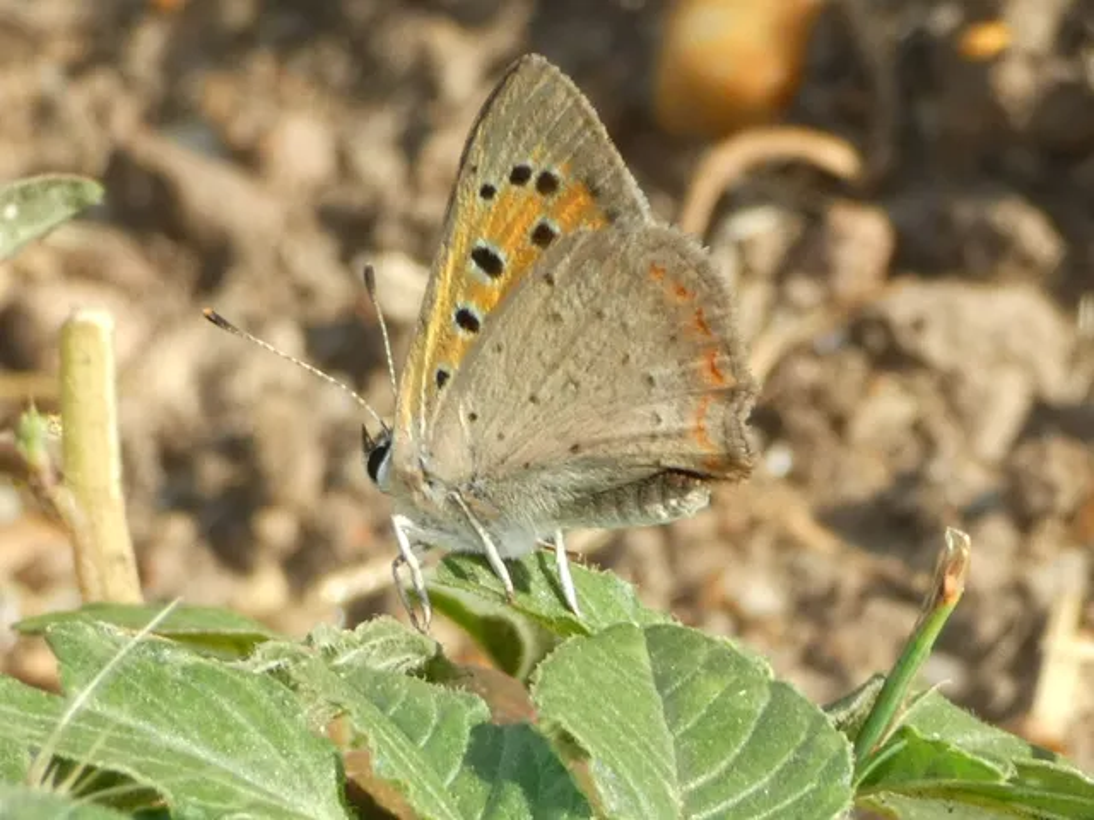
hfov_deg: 12.6
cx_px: 547
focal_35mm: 157
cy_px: 410
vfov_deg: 9.5
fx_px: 4962
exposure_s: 1/60
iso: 80
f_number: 5.4
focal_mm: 28.1
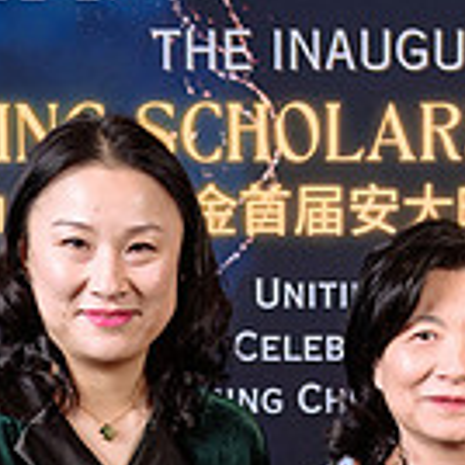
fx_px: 1961
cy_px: 536
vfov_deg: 13.2
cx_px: 539
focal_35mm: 129
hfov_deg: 13.2
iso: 500
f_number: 4
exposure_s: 1/125
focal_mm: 32.5
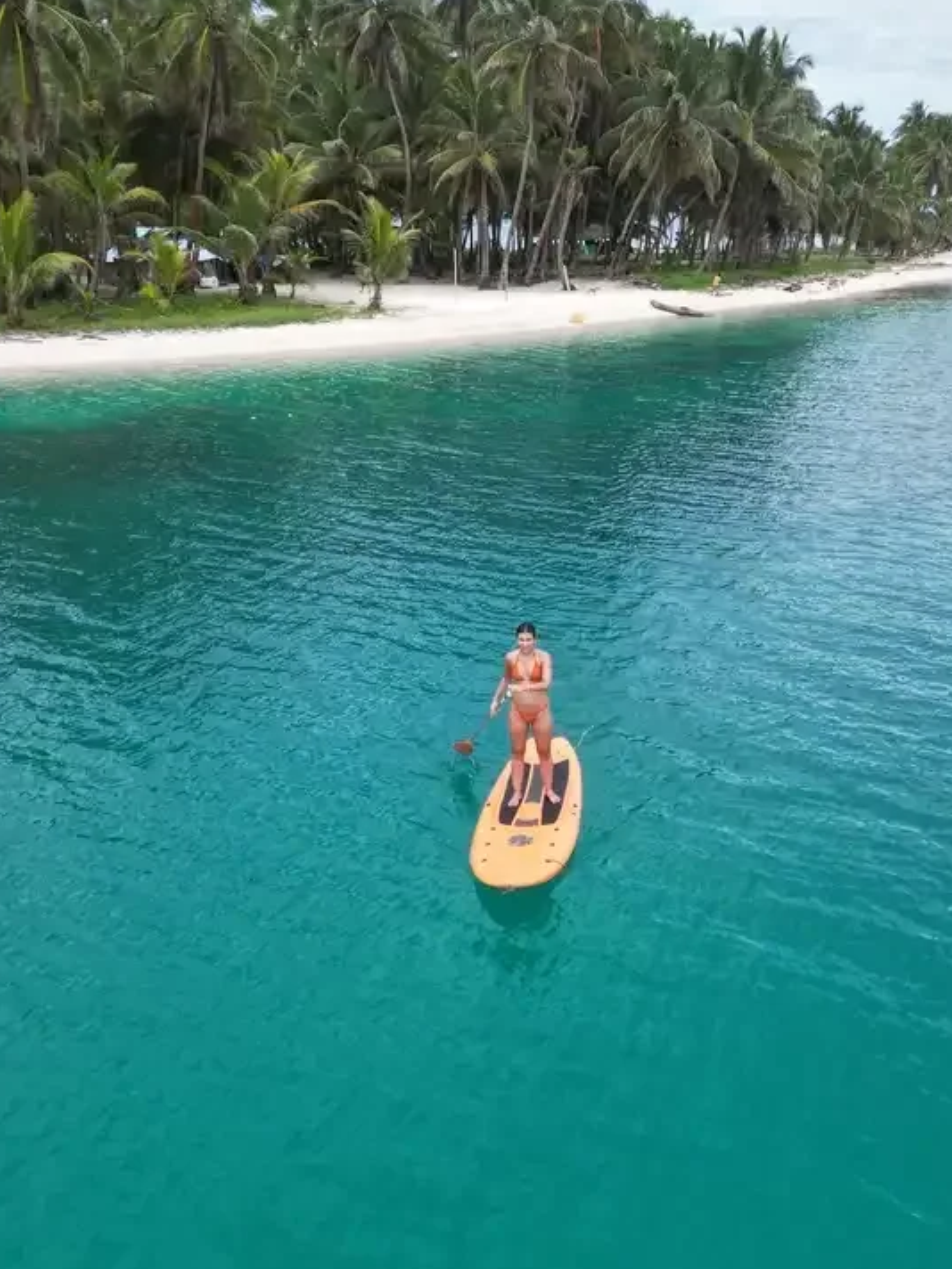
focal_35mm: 34
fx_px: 1247
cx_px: 579
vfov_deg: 53.9
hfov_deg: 41.6
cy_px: 683
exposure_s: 1/3000
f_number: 1.7
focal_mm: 6.72
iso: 200
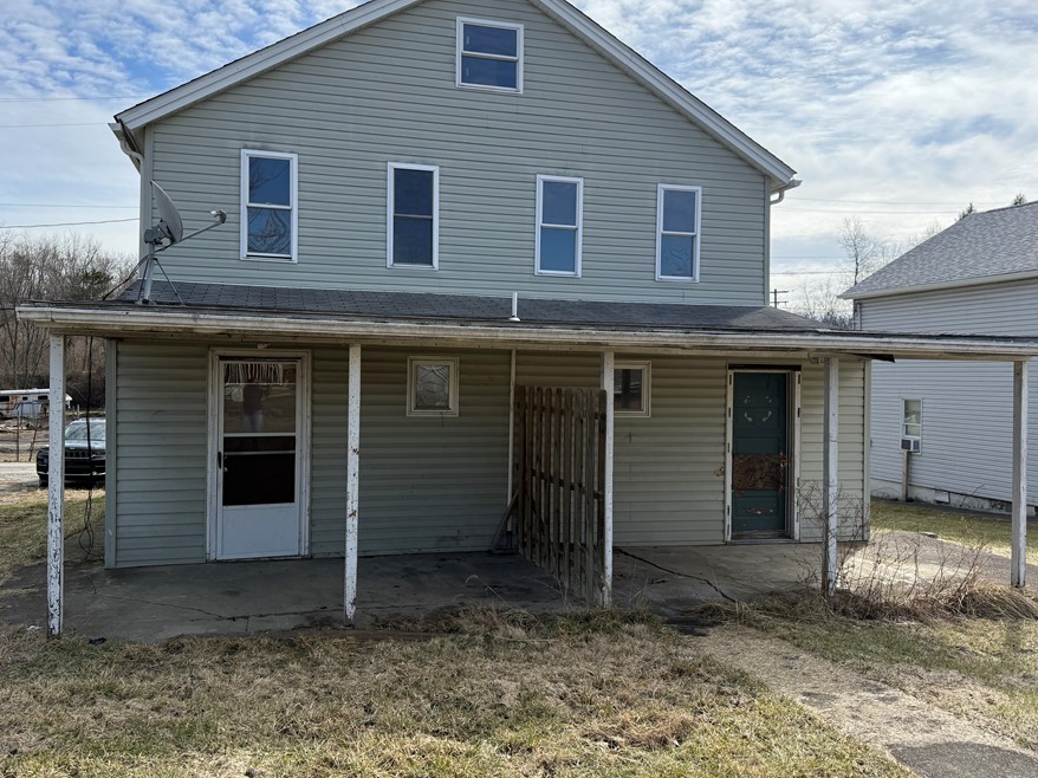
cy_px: 376
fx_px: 839
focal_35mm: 28
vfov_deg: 49.7
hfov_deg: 63.4
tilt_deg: +0.7
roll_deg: +0.5
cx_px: 481
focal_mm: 6.76
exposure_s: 1/5319
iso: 100
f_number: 1.78
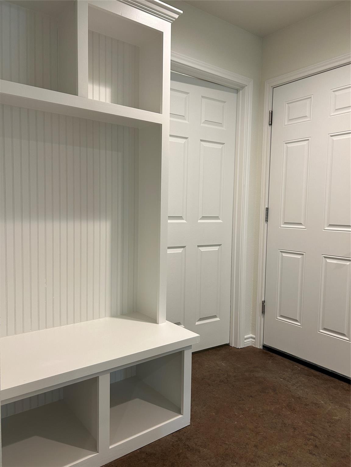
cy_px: 234
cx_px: 176
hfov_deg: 53.1
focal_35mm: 26
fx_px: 352
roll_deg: -2.1
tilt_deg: -4.2
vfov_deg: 67.3
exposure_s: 1/60
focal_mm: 5.7
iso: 80
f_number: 1.5
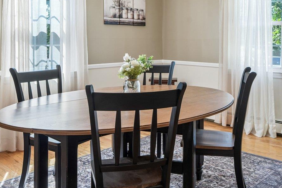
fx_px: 305
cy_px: 39
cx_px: 167
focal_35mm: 39
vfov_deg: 33.3
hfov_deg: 49.3
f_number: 9
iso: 250
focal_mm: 17
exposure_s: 1/10
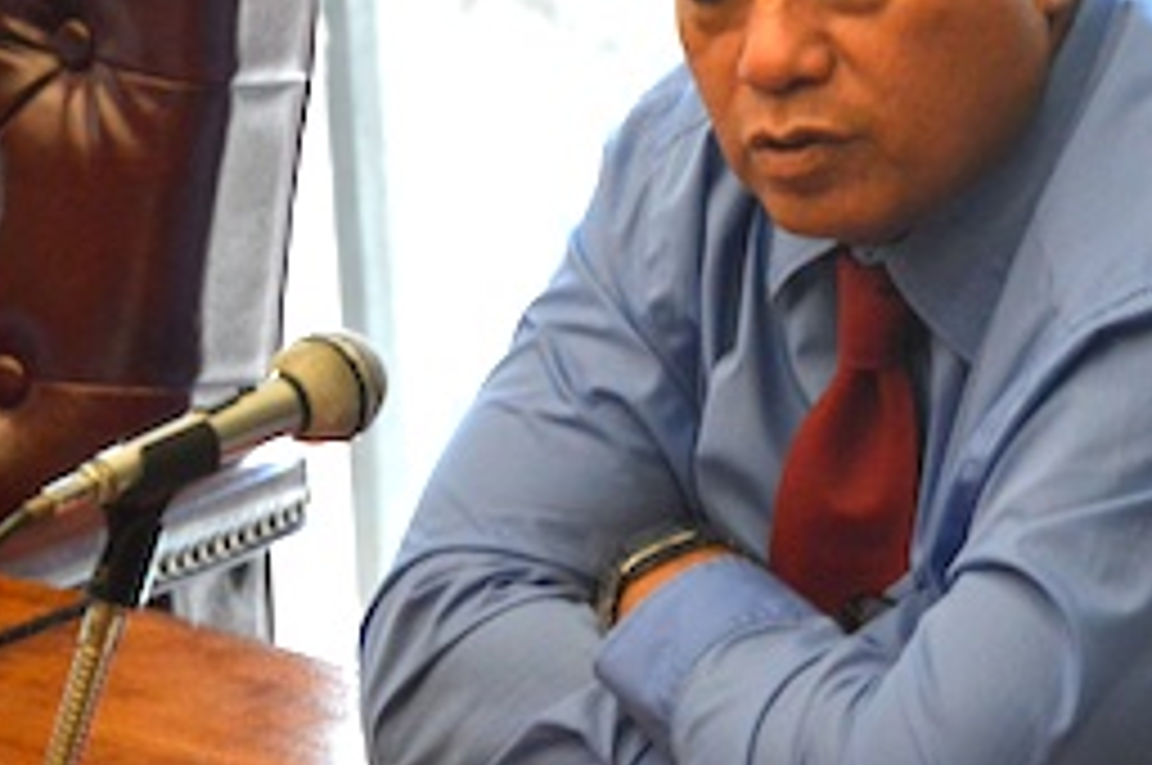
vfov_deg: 2.6
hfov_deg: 3.9
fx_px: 16842
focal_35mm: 527
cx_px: 770
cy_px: 164
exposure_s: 1/250
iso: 3200
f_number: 5.6
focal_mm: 200
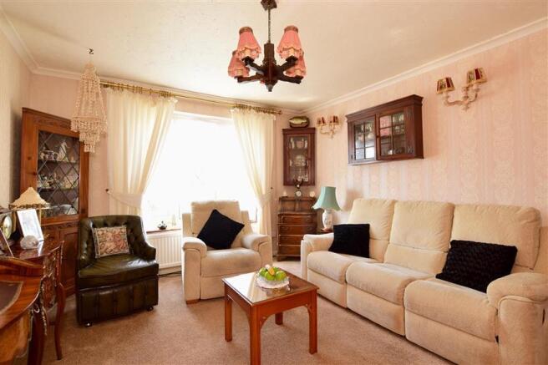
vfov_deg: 72.0
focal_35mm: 16
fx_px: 251
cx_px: 274
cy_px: 182
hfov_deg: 95.0
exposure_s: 1/13
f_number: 6.3
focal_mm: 11
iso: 200
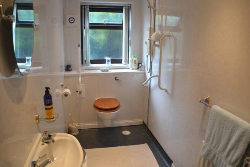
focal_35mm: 33
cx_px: 125
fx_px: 229
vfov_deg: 39.9
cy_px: 84
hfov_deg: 57.2
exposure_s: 1/60
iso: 720
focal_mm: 22
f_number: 3.8
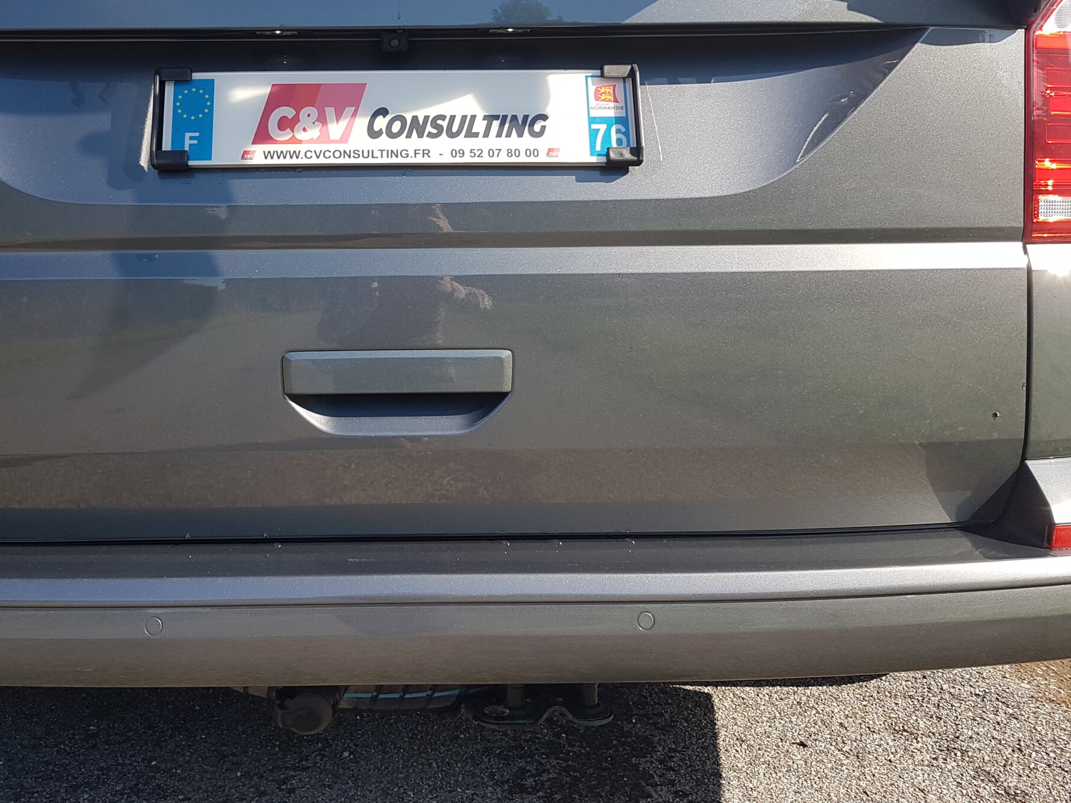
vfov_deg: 38.0
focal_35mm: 37
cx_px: 388
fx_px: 1145
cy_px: 235
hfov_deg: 49.5
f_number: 1.7
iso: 40
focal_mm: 4.2
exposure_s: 1/840
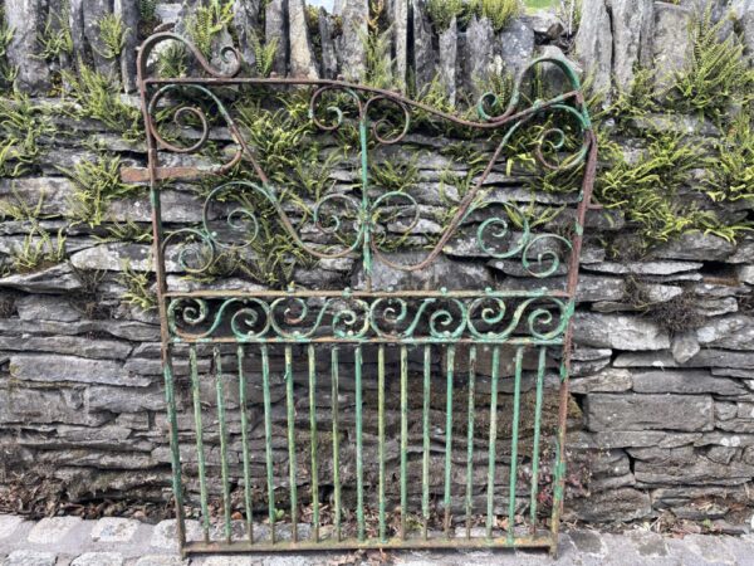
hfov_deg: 67.3
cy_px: 283
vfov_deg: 53.1
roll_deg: -2.2
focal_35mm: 26
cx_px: 377
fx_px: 566
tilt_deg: -20.4
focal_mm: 4.2
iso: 32
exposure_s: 1/527
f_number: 1.6
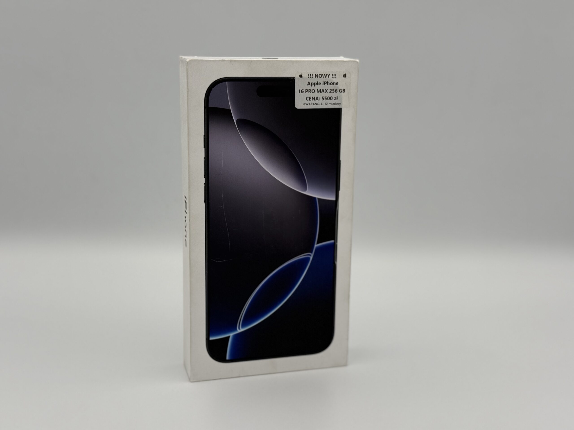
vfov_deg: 30.3
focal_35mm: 48
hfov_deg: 39.7
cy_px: 215
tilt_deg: -13.1
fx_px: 796
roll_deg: -0.5
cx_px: 287
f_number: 1.78
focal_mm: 6.76
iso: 64
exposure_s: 1/951
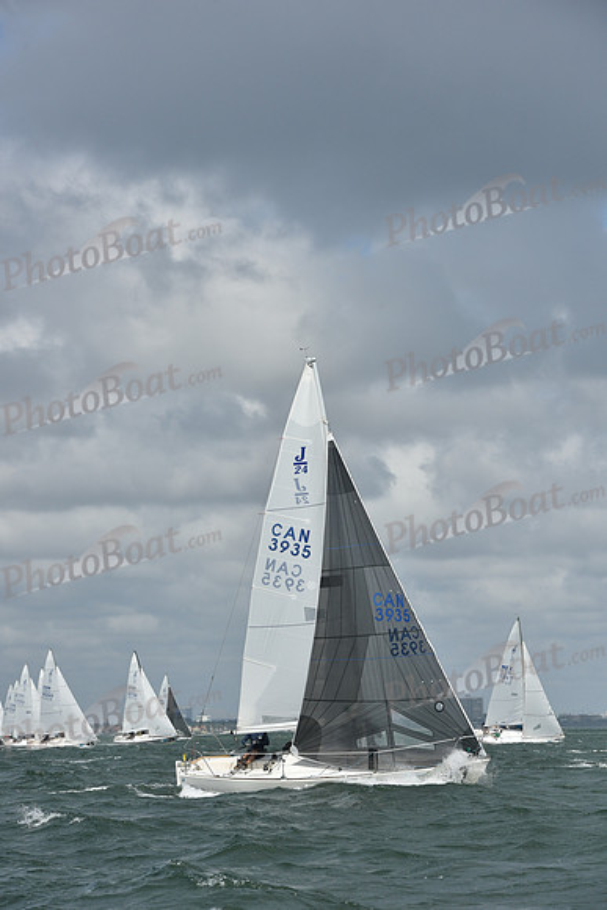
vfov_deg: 16.4
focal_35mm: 125
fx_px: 3159
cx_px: 304
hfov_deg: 11.0
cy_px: 455
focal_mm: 125
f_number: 10
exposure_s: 1/1250
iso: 250
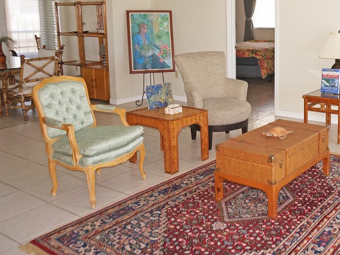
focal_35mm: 41
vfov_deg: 34.5
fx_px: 403
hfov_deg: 43.4
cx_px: 277
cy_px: 70
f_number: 4
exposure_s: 1/160
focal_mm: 16
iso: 500
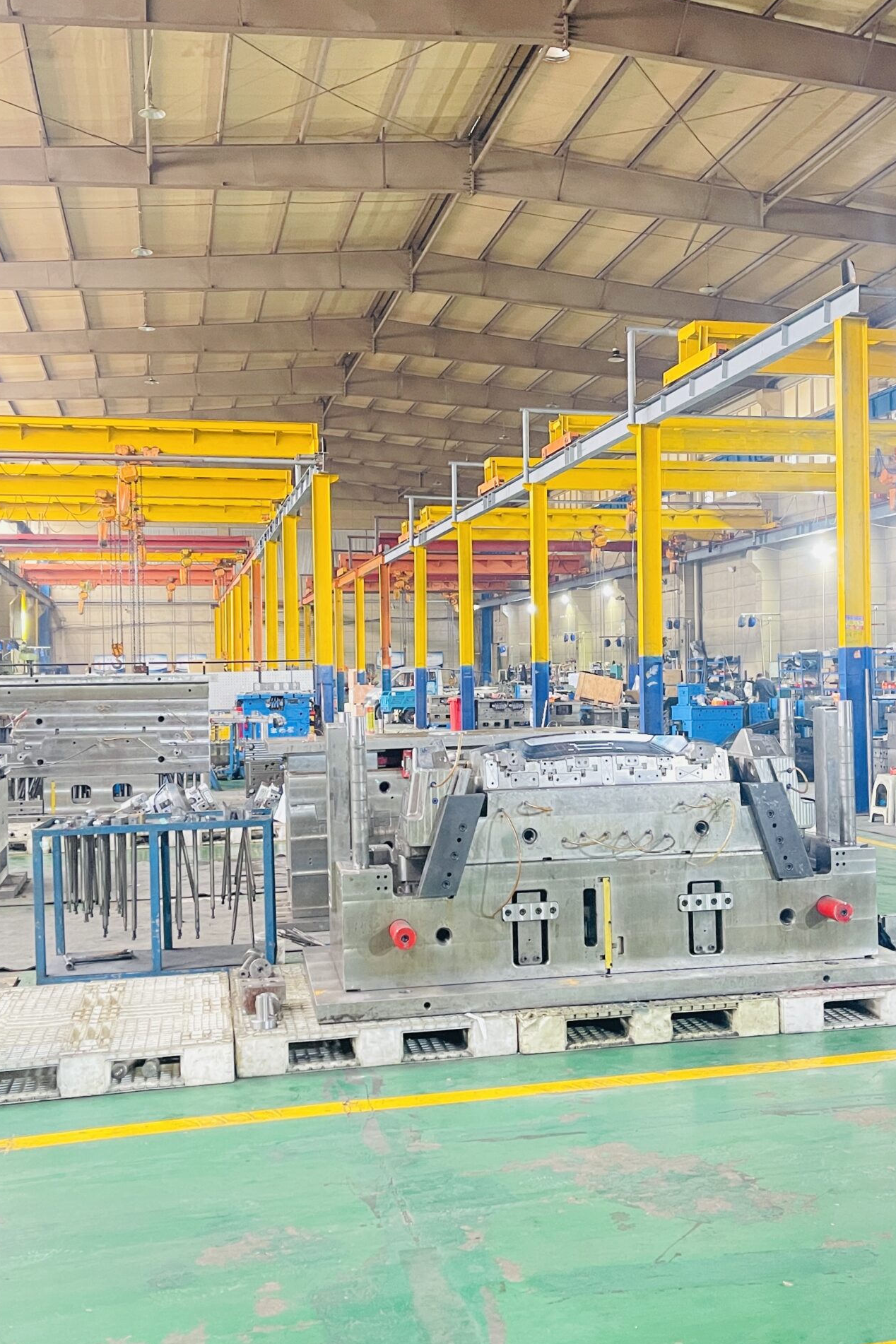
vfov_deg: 54.4
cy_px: 669
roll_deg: +0.7
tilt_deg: -0.5
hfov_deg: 37.8
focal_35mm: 35
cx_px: 500
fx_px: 1307
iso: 640
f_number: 1.6
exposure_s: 1/33
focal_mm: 5.1
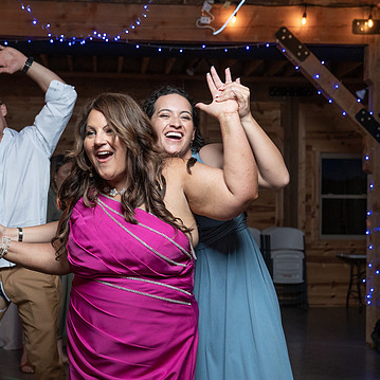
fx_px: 820
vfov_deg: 26.0
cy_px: 233
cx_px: 176
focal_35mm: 66
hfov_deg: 26.1
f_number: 4
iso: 2000
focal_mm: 40
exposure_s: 1/200
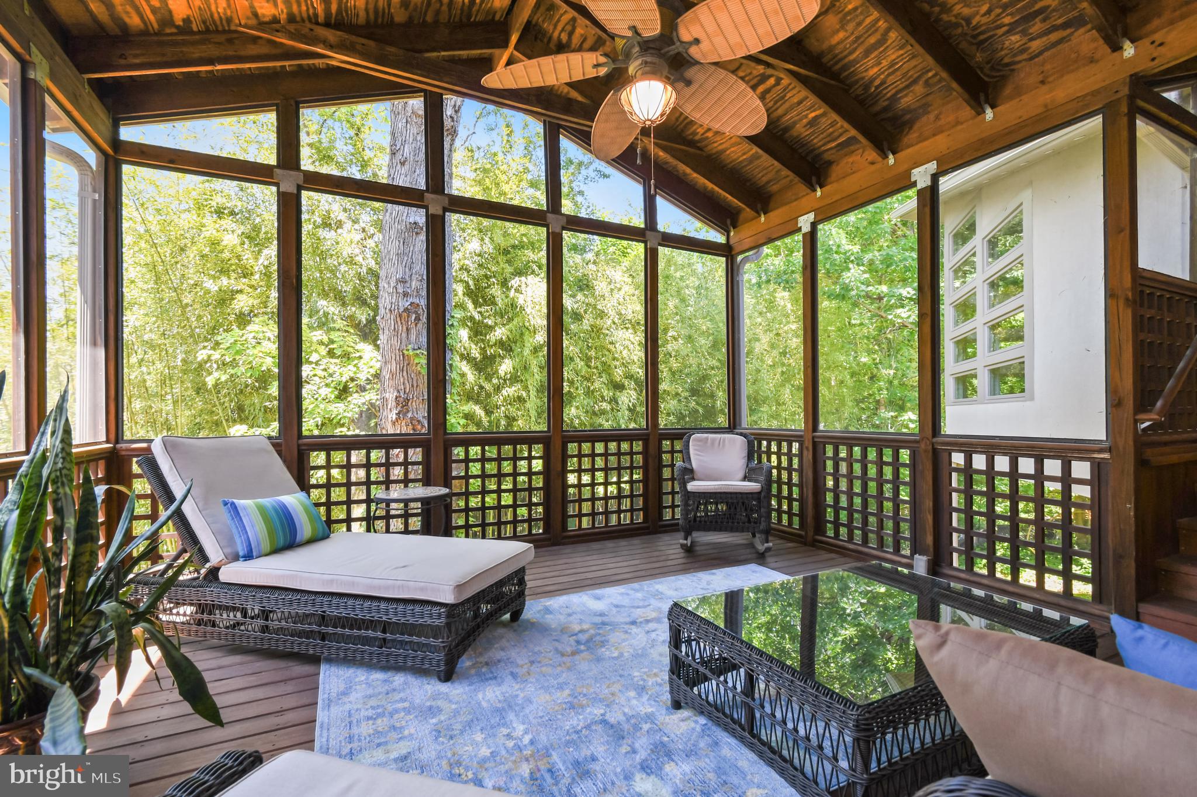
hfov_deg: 100.4
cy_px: 398
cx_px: 598
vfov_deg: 77.3
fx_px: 498
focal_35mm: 15
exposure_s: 1/25
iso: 200
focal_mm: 10
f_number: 8
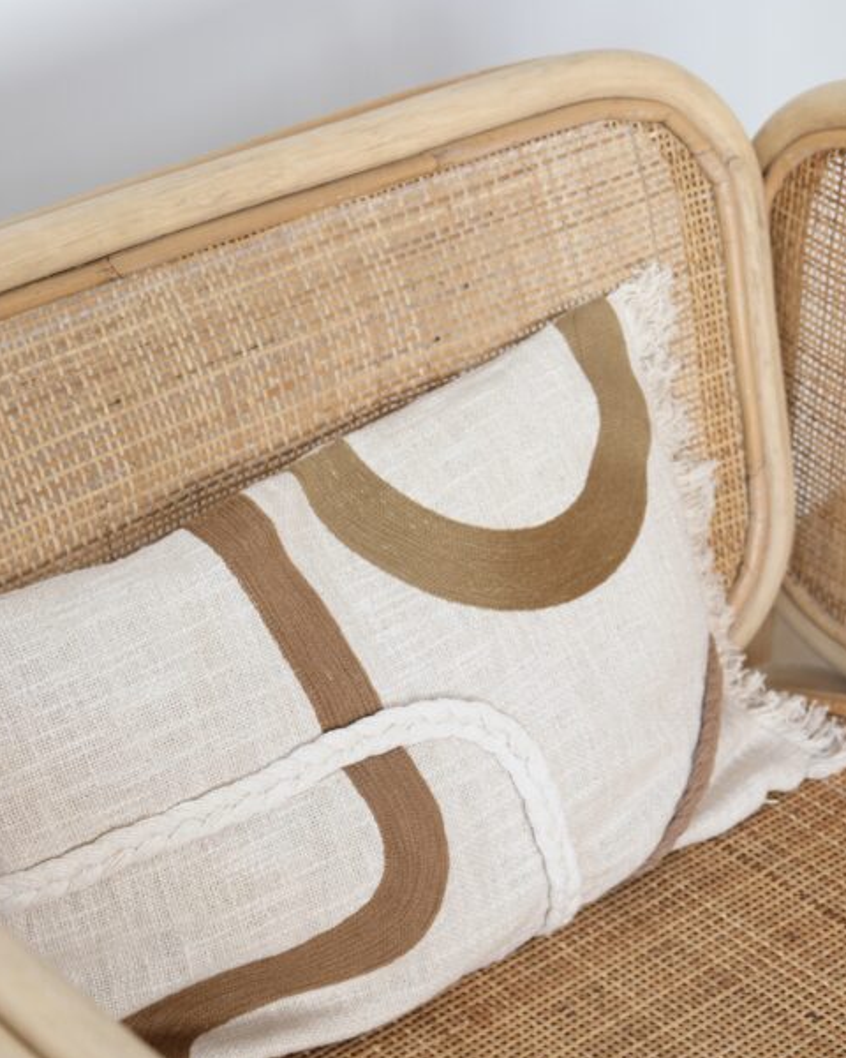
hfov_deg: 18.5
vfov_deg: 23.0
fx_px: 2598
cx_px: 398
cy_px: 661
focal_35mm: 83
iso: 250
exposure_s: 1/52
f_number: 4
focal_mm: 39.3
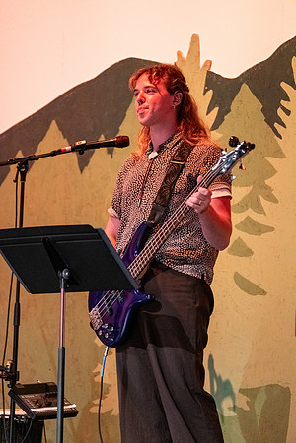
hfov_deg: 6.5
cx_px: 148
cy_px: 222
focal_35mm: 210
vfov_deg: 9.8
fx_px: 2590
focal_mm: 140
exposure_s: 1/110
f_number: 2.8
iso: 6400
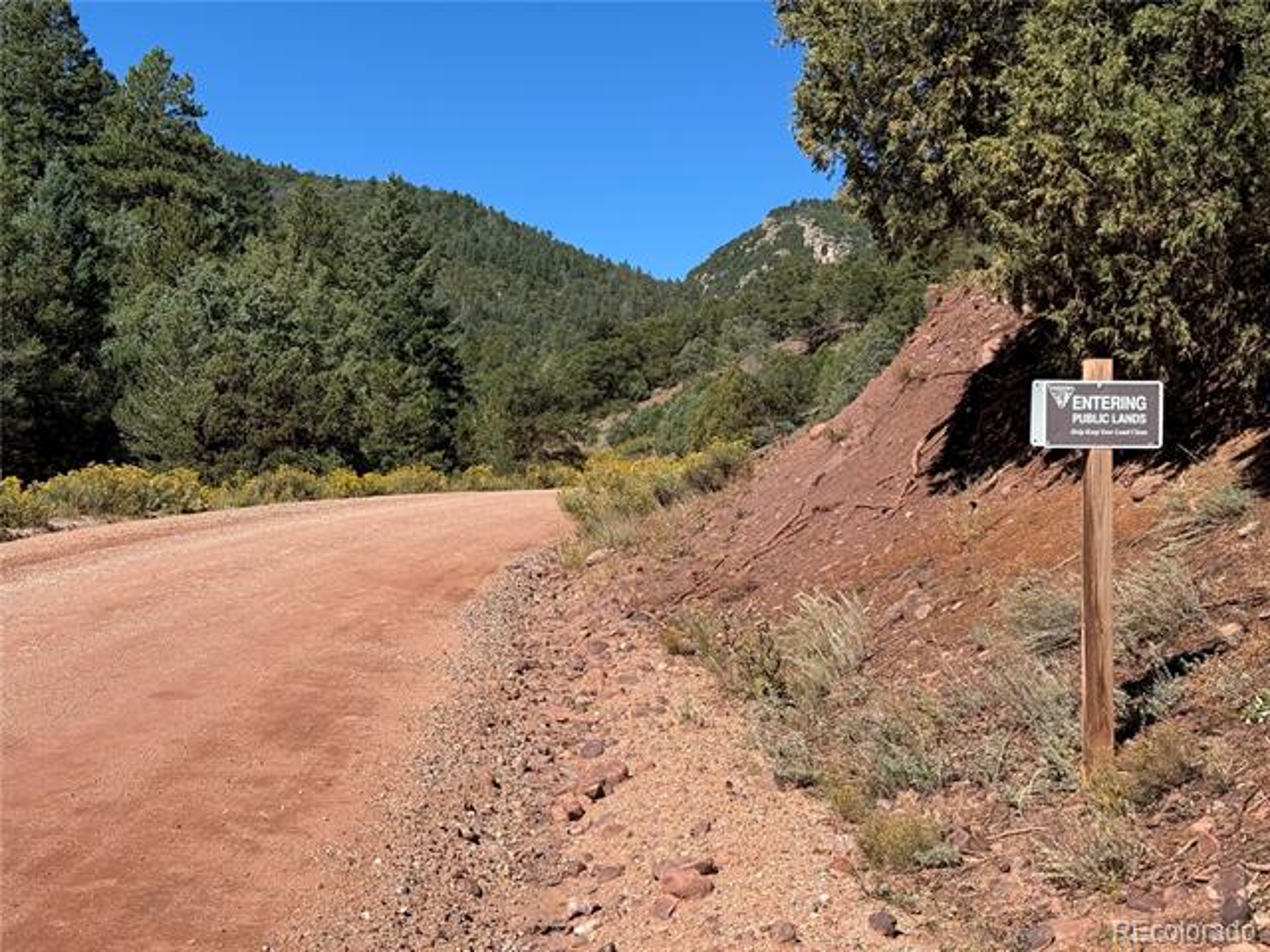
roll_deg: -1.6
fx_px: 1761
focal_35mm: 48
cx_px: 635
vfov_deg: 30.3
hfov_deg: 39.7
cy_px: 476
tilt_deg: +1.1
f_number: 1.78
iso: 64
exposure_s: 1/3425
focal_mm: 6.76
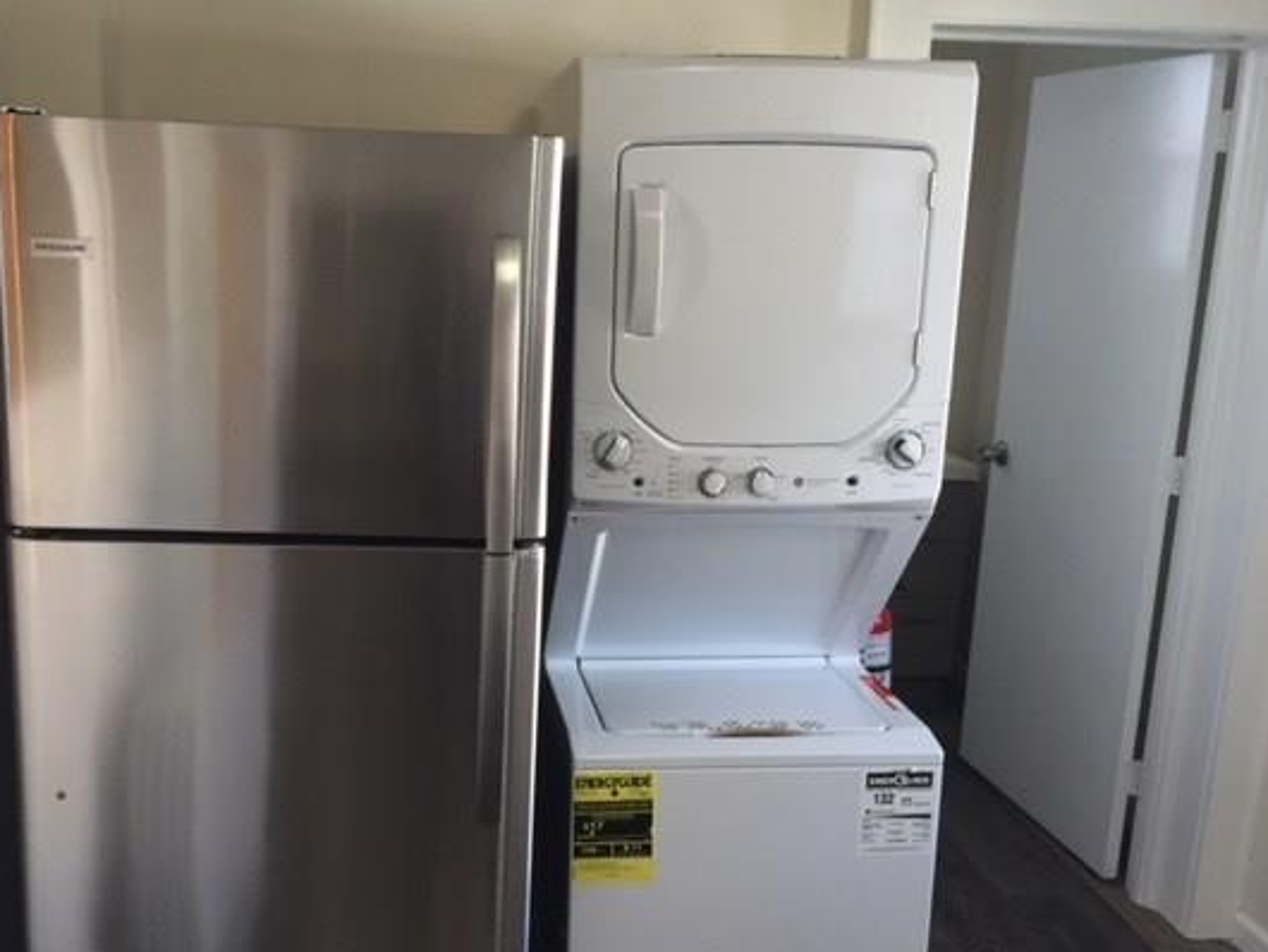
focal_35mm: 35
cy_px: 498
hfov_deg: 52.3
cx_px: 510
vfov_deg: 40.7
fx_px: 1283
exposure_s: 1/30
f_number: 2.2
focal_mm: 4.15
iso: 50
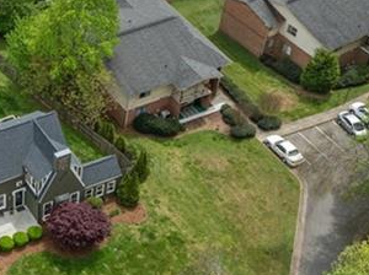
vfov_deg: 17.7
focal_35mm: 82
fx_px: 873
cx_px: -17
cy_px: 231
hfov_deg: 22.7
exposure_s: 1/800
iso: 100
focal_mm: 12.29
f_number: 2.8
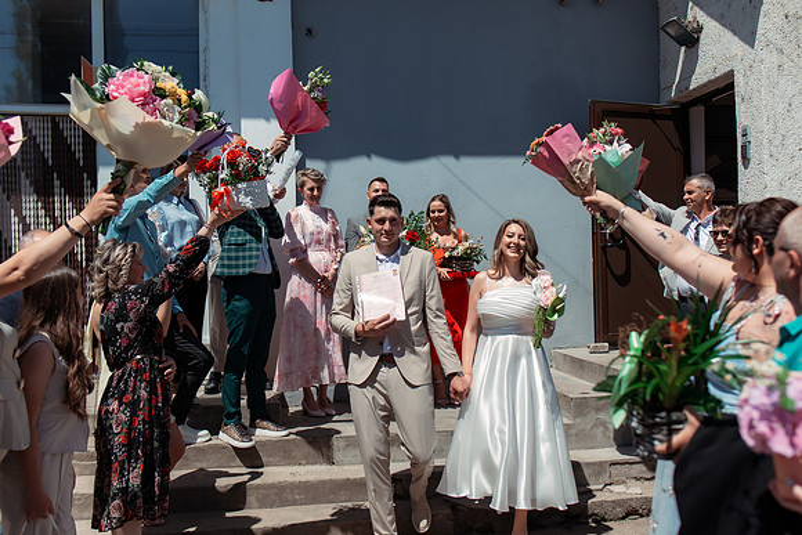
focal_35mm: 35
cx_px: 401
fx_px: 780
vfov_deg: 37.9
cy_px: 268
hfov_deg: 54.4
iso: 125
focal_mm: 35
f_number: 3.5
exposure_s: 1/2000
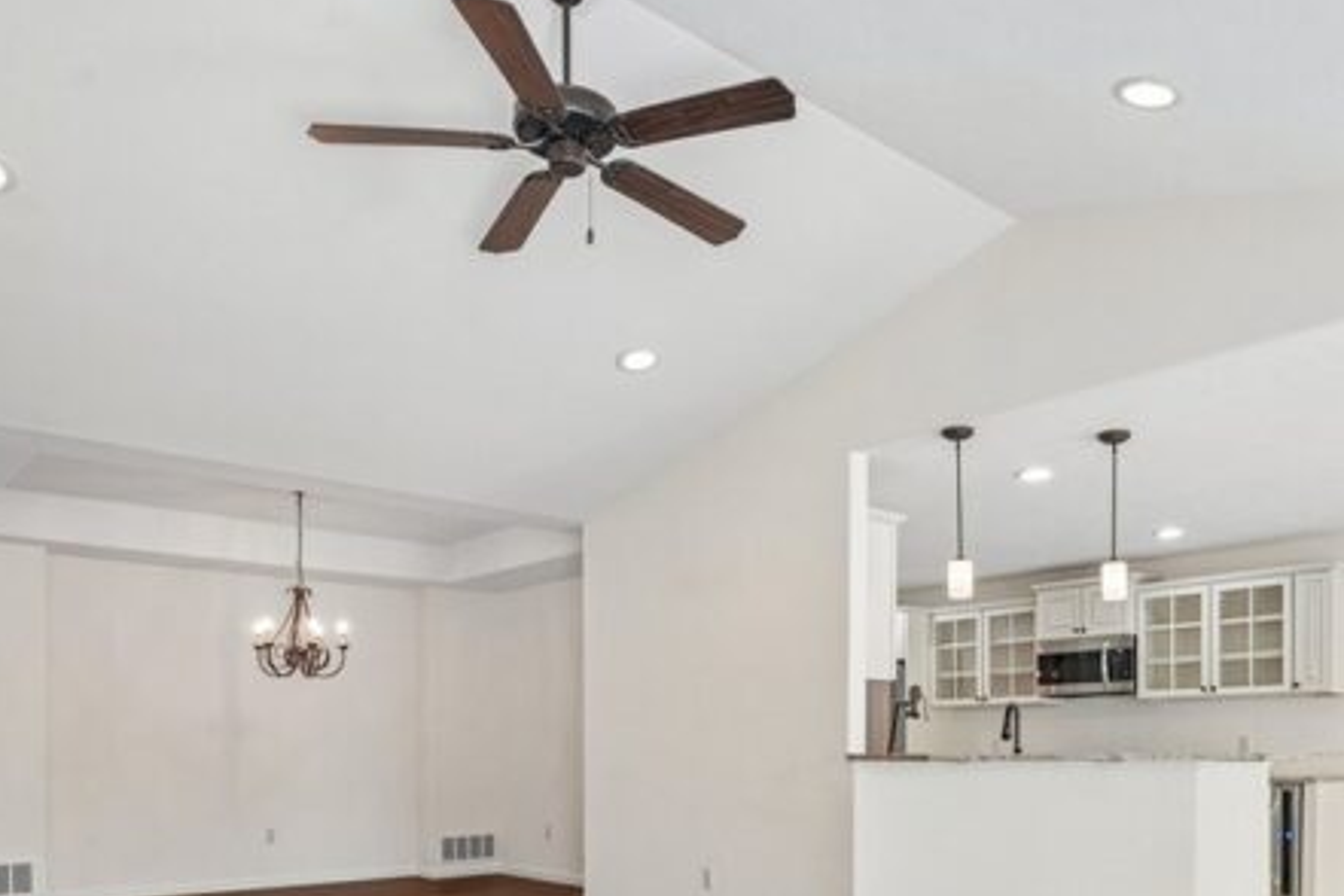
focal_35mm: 29
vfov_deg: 42.2
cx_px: 762
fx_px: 1083
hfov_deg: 63.4
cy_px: 763
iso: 400
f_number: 8
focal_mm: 16
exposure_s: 1/25
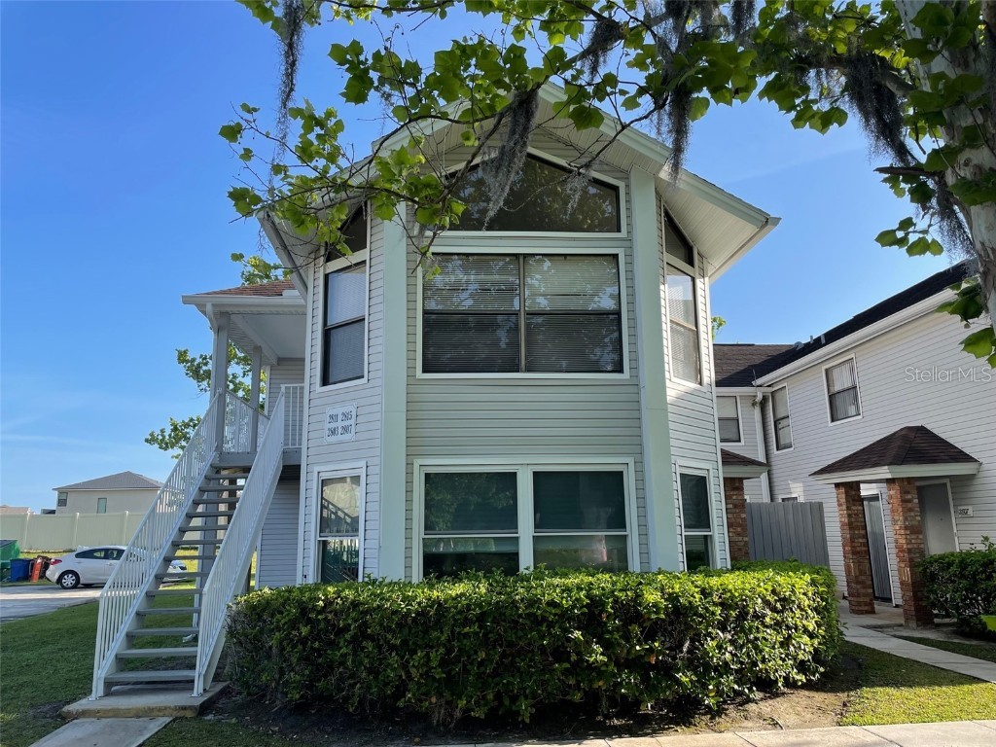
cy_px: 374
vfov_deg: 53.1
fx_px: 748
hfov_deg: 67.3
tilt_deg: +13.3
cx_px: 498
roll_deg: +1.6
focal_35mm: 26
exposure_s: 1/1416
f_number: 1.6
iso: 32
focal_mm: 4.2
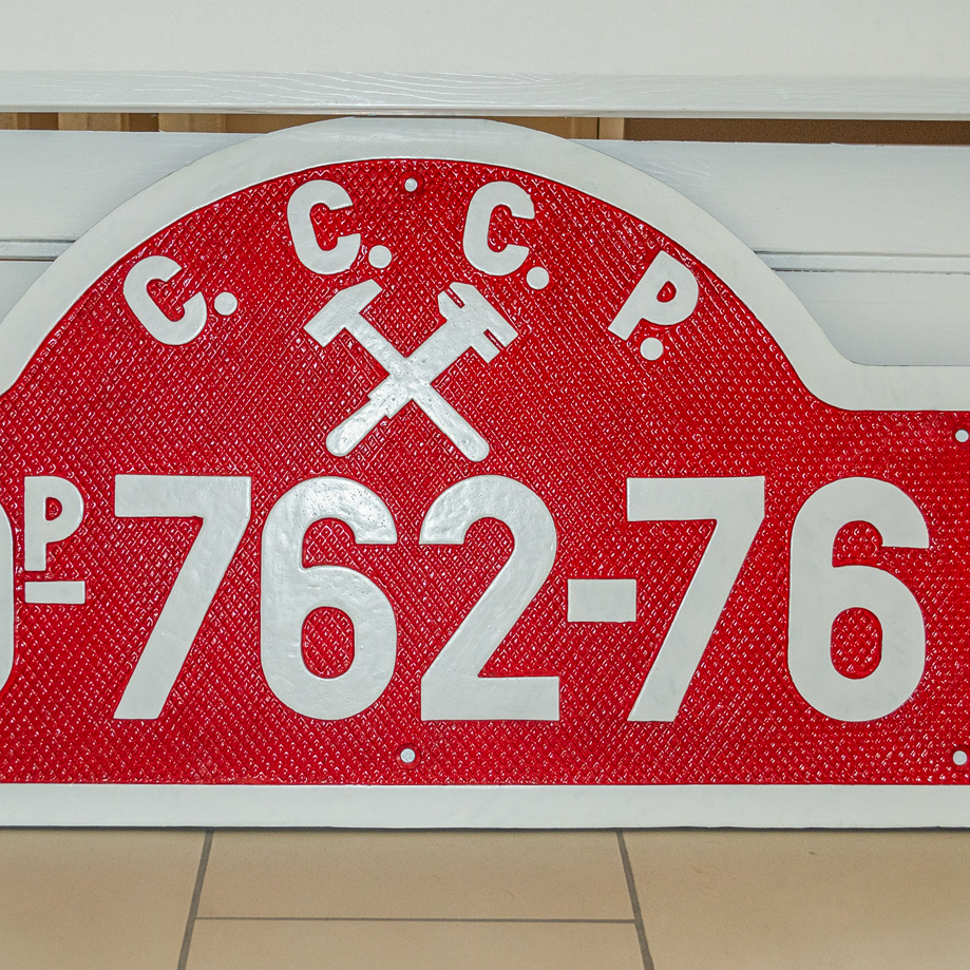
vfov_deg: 26.1
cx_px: 405
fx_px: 2092
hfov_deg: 26.1
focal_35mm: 66
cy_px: 482
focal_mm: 34
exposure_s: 1/60
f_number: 5.6
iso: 800
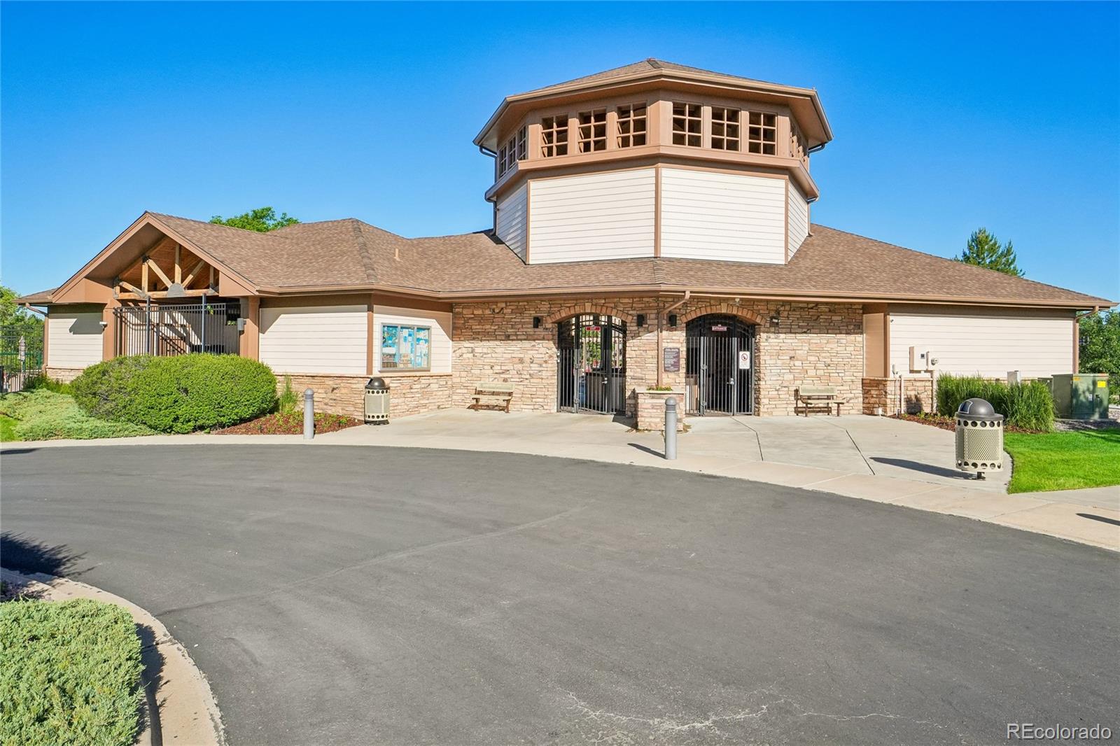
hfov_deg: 77.3
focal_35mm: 22
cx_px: 560
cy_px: 373
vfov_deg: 56.1
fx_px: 700
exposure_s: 1/1600
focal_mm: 15
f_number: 8
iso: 400
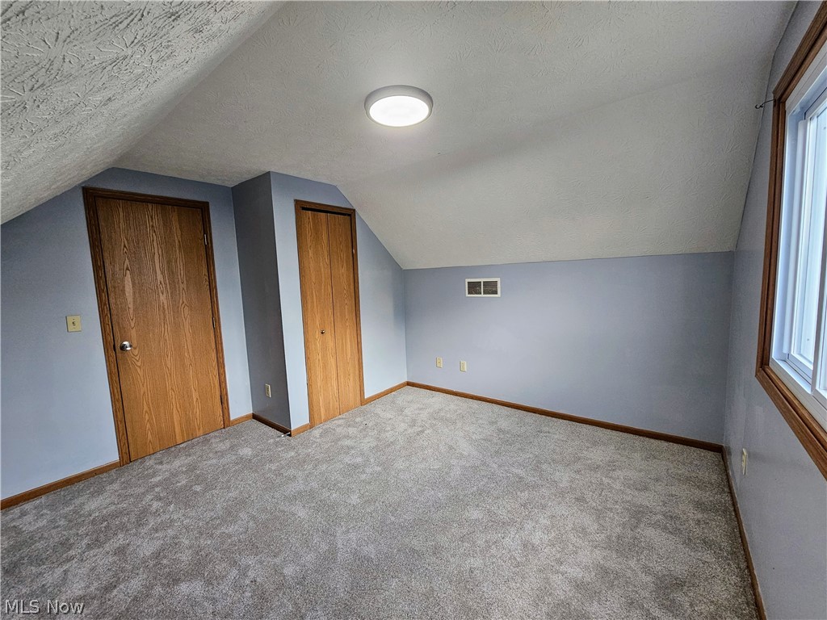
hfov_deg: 106.2
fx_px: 311
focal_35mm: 13
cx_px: 414
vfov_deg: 89.9
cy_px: 310
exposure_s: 1/60
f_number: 2.2
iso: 200
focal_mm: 2.2
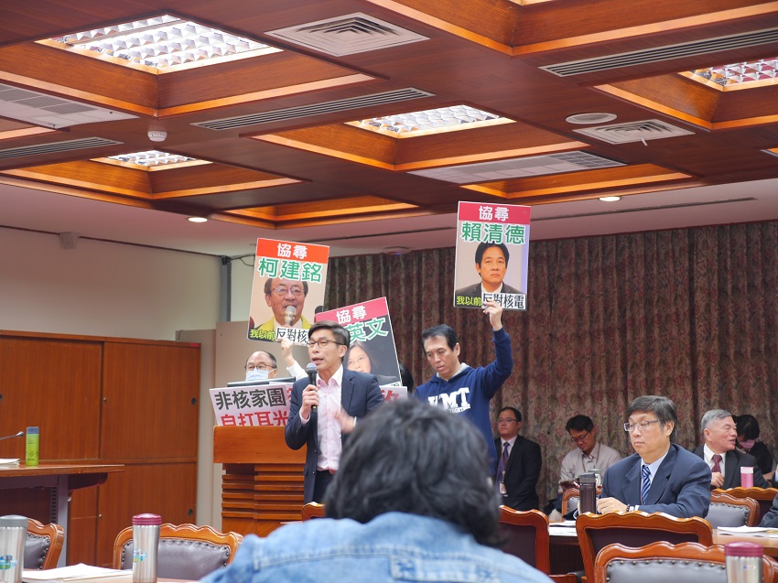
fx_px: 1573
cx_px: 389
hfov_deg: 27.8
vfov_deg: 21.0
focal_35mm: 70
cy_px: 292
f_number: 2.8
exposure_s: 1/30
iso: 200
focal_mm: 35
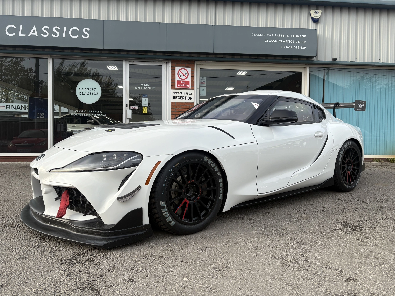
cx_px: 198
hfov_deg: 67.3
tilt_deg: -1.3
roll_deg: -0.4
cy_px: 148
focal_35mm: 26
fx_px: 297
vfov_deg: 53.1
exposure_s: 1/1175
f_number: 1.6
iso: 50
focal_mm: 5.96
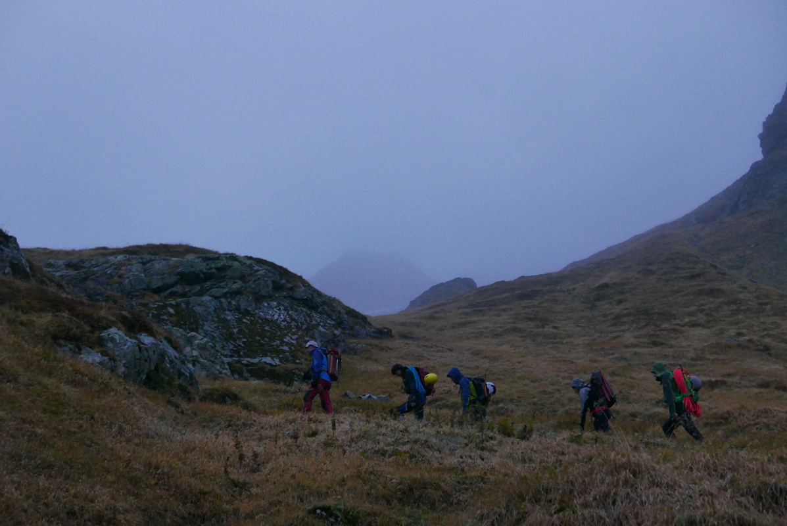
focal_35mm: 52
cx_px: 394
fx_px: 1138
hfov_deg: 38.2
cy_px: 263
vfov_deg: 26.0
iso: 1000
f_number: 2.8
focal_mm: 23.6
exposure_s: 1/100
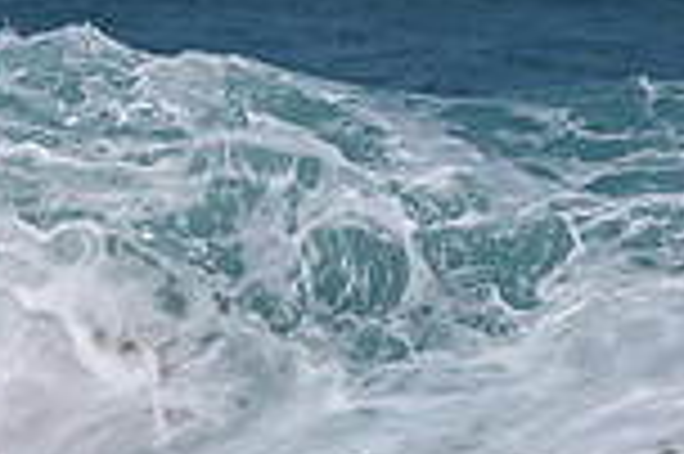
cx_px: -219
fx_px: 44450
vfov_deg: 0.6
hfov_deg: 0.9
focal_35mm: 2342
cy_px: 435
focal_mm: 500
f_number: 5.6
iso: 72
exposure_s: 1/2000
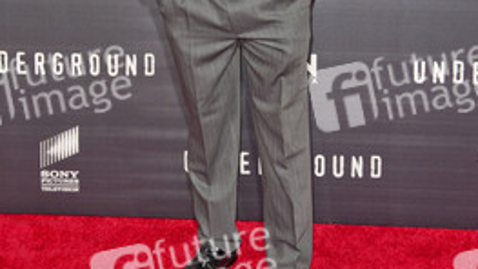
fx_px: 849
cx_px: 237
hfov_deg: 31.4
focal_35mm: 67
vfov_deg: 17.6
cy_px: -2
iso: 800
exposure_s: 1/400
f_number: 4.5
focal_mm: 42
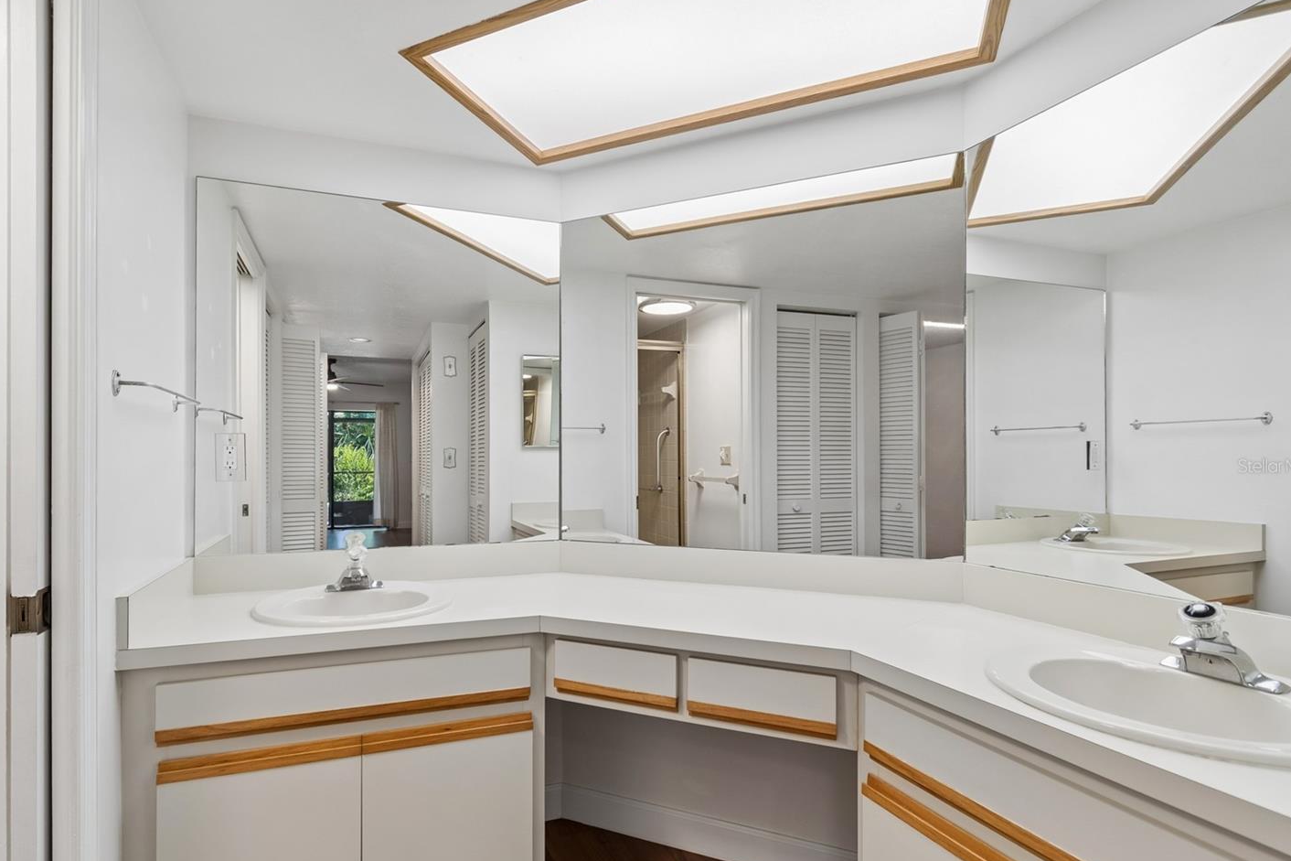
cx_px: 588
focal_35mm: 17
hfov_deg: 93.0
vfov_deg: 70.3
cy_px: 466
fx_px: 610
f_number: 4.5
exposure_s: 1/60
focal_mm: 10
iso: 100
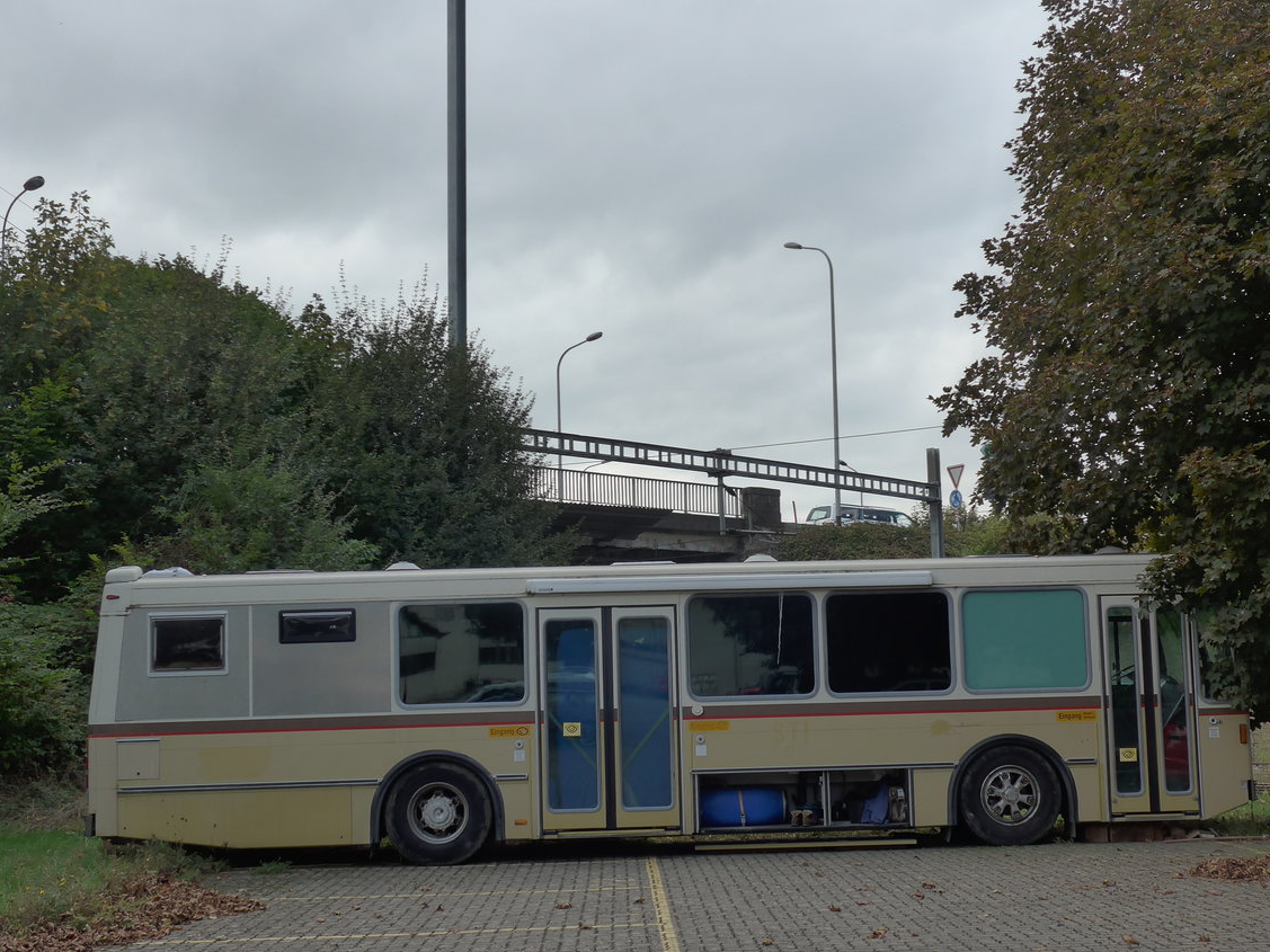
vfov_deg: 29.7
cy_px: 489
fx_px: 1798
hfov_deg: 38.9
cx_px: 670
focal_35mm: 49
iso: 160
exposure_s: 1/640
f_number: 4
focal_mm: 9.5
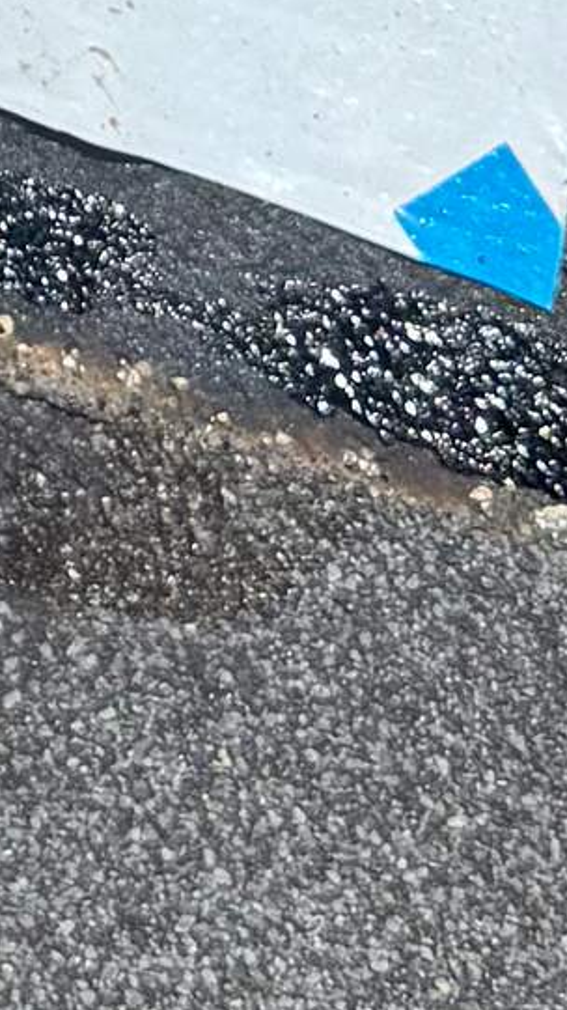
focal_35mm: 195
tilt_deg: -55.0
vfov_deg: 10.2
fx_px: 5216
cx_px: -746
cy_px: -1027
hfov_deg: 6.0
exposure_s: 1/6173
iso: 125
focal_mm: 6.76
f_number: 1.78
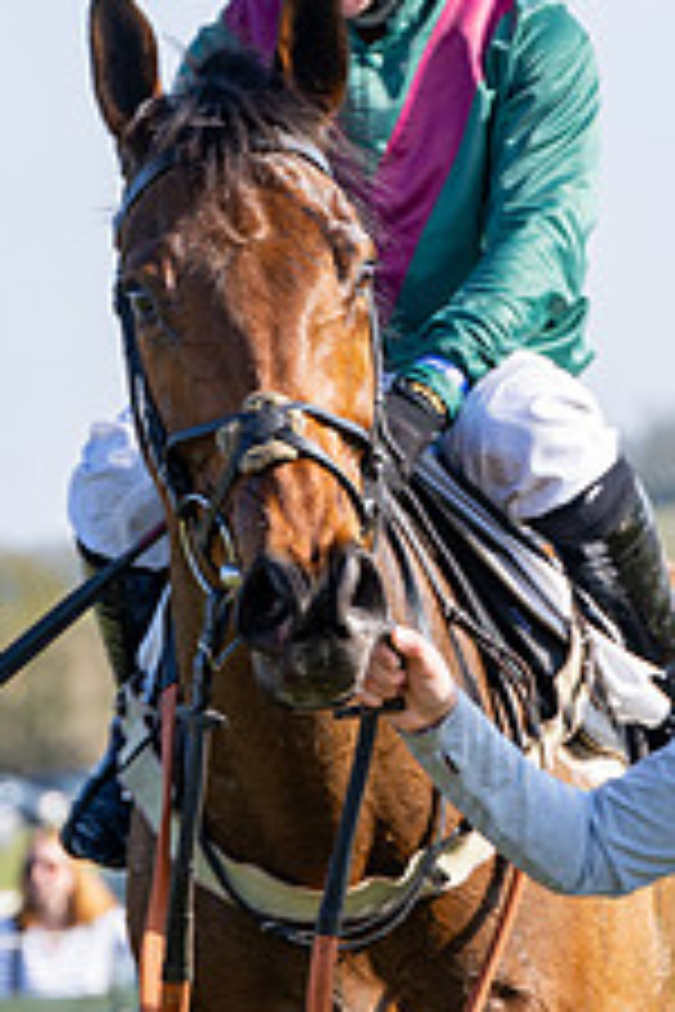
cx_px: 454
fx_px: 6243
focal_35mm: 222
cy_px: 571
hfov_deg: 6.2
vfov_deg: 9.3
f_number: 2.8
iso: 100
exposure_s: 1/1250
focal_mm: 74
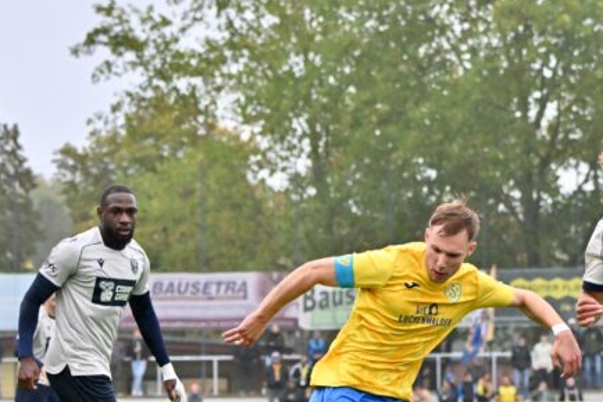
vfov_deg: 5.5
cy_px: 348
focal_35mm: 248
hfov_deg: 8.3
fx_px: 4152
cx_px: 304
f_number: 4.8
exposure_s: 1/1600
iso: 3200
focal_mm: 105
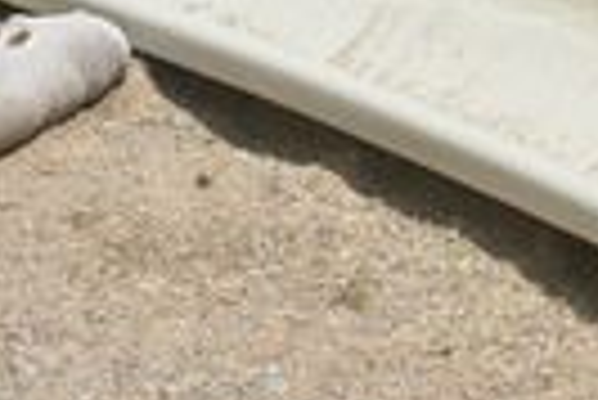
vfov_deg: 3.7
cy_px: 196
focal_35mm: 368
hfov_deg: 5.5
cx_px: 895
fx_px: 6119
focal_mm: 122
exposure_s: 1/800
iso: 160
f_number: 6.3
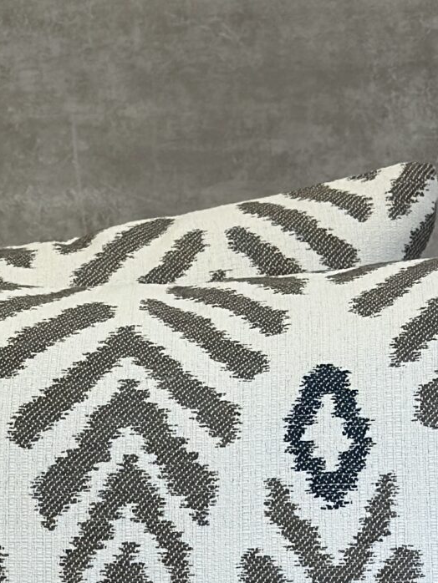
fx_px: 2967
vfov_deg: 10.8
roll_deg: +1.1
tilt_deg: -15.9
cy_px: 882
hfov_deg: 8.4
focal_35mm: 176
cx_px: 117
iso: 80
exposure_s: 1/208
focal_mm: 6.86
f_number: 1.78
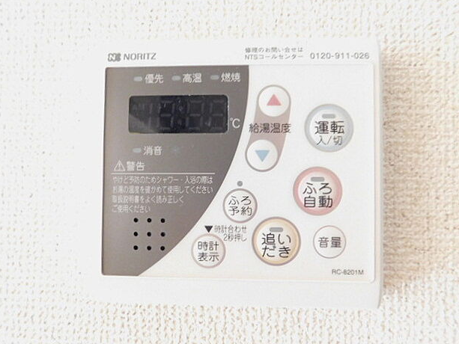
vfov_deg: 56.8
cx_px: 224
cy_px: 176
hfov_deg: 71.6
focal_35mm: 24
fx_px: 318
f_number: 3
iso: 800
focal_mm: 4
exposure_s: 1/8
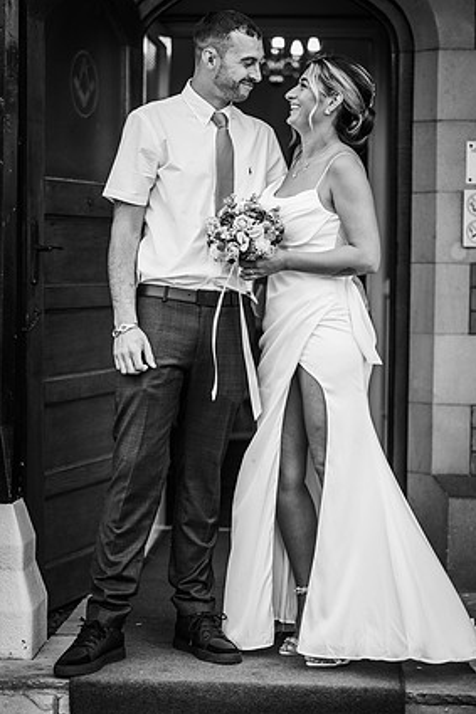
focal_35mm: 90
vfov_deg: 22.6
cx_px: 238
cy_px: 349
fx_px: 1786
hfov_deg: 15.2
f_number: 2
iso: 100
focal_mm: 85
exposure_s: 1/250
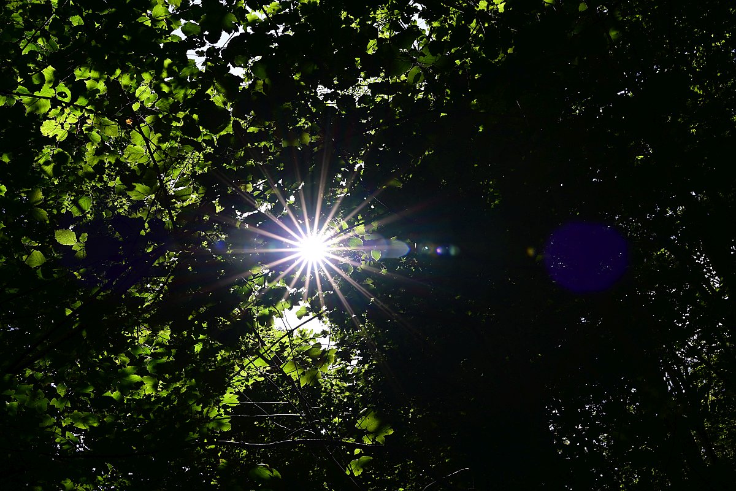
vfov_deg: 27.0
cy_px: 246
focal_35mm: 50
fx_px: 1022
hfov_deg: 39.6
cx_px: 368
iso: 360
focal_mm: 50
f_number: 16
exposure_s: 1/160
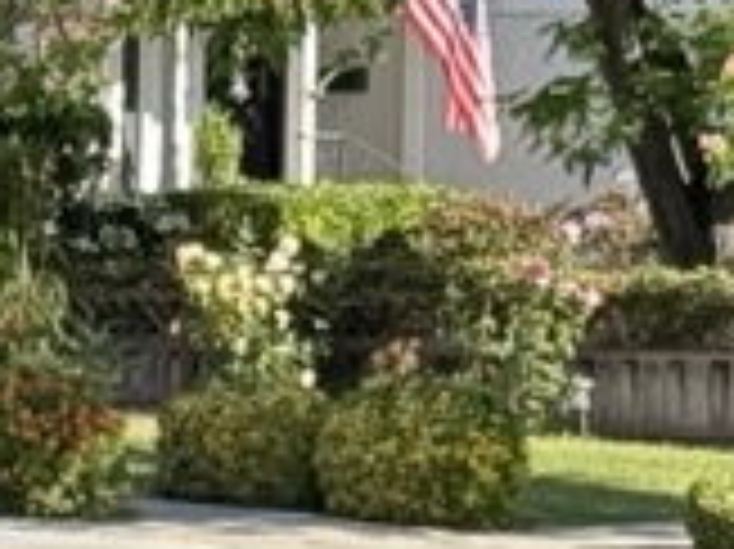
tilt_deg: -9.8
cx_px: 45
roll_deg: -0.8
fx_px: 8009
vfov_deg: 3.8
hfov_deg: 5.2
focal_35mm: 378
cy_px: 1588
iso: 64
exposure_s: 1/928
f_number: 1.78
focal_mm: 6.76
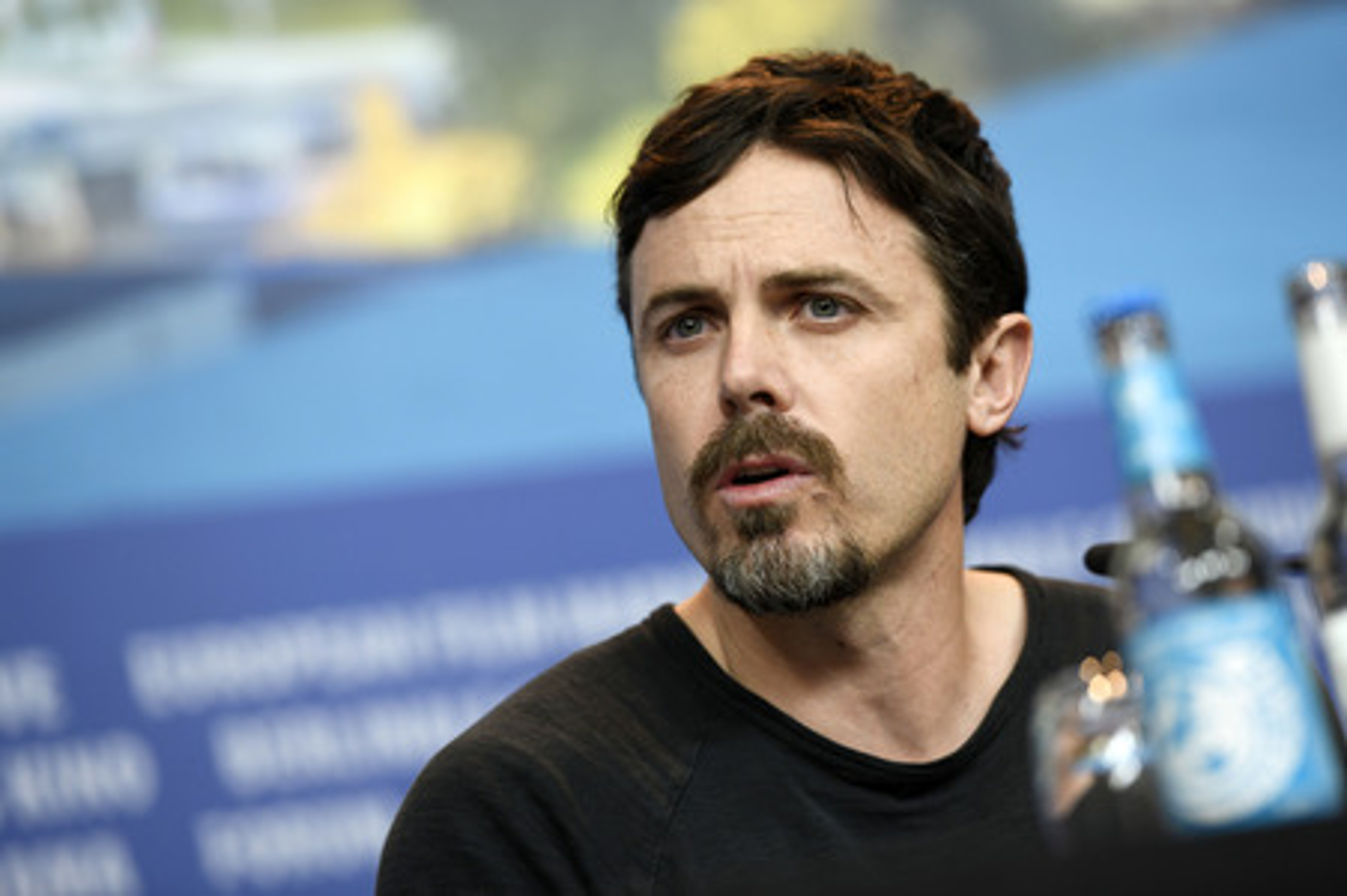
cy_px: 448
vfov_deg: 7.8
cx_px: 674
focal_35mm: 175
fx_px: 6543
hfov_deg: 11.8
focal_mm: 175
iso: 1000
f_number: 3.5
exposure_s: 1/250
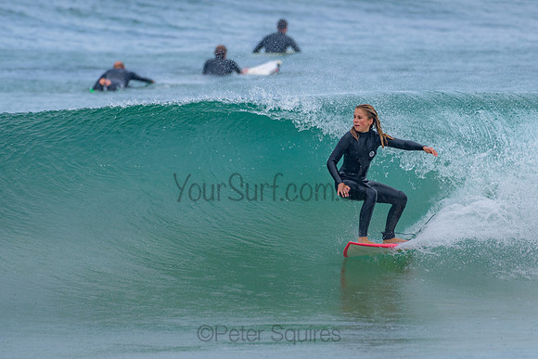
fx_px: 9158
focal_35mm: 613
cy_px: 157
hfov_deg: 3.4
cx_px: 293
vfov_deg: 2.2
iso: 560
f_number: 5.6
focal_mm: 500
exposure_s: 1/2000
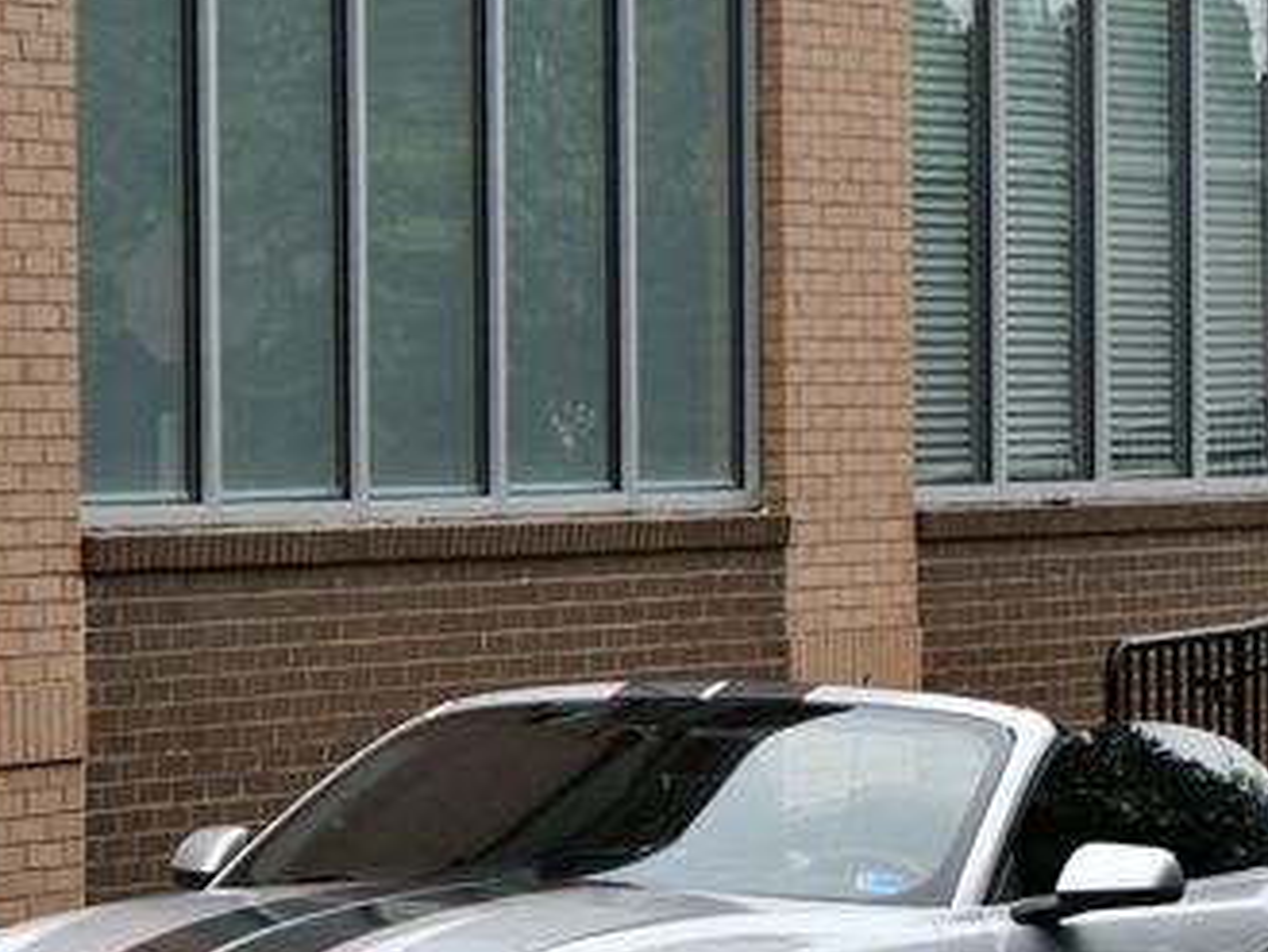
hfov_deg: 8.6
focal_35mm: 230
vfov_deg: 6.5
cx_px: 624
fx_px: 8428
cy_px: 790
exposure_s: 1/250
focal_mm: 82
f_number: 8
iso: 200
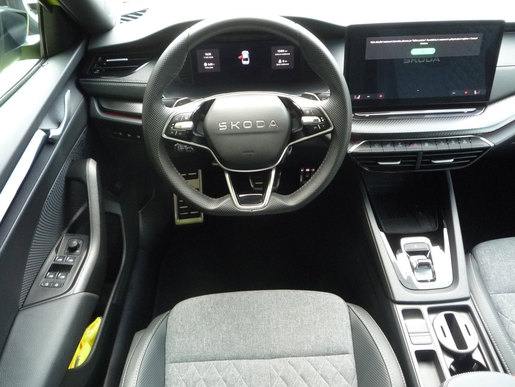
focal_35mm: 30
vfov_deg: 46.8
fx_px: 446
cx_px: 258
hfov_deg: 60.0
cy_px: 194
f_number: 3.3
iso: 320
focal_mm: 5.2
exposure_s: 1/30
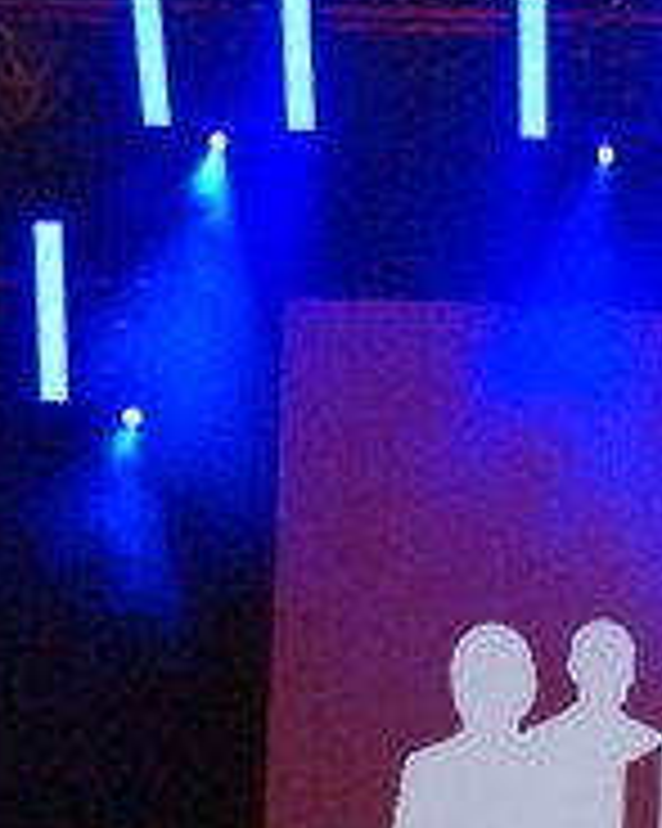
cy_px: 882
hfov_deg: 8.1
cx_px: 802
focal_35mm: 188
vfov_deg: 10.2
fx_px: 4603
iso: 800
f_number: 5.6
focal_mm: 35
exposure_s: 1/30
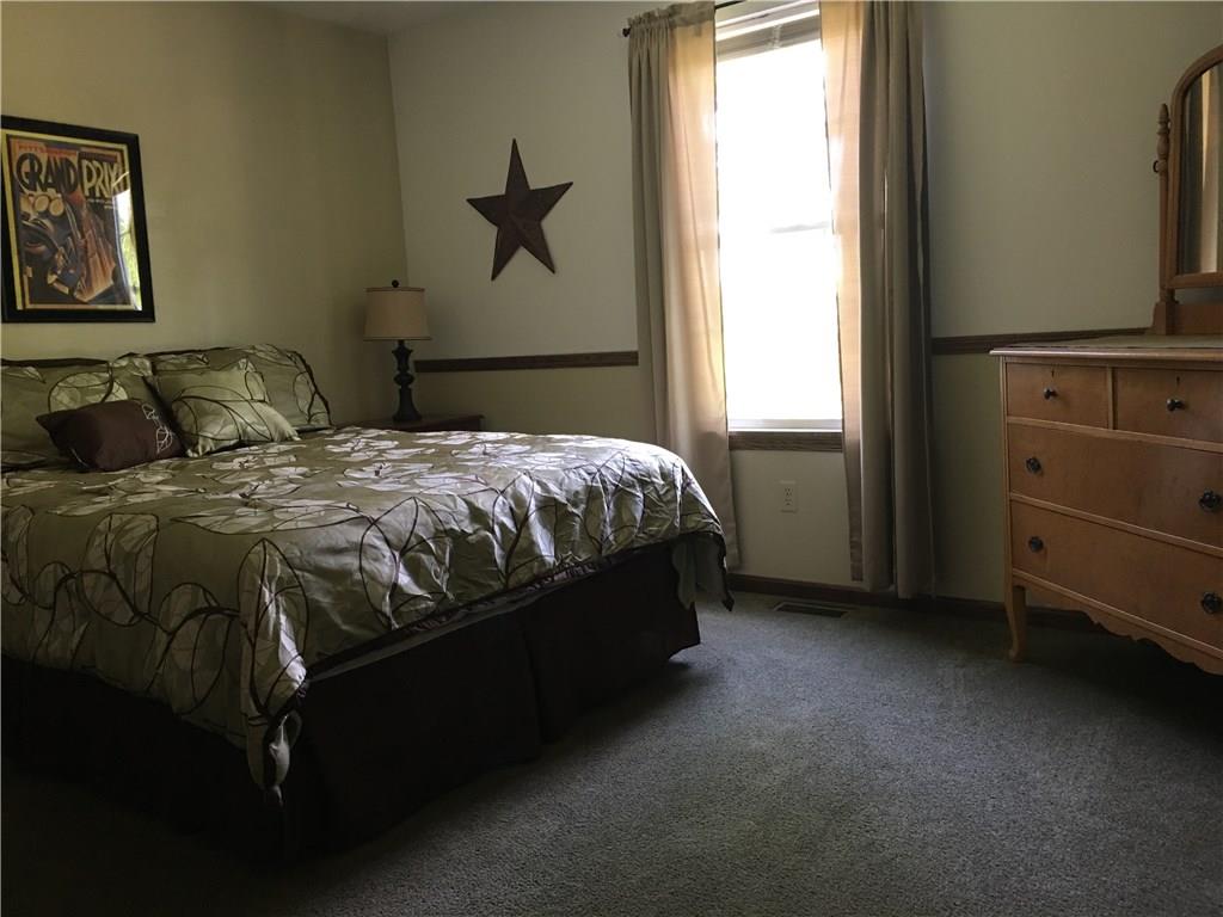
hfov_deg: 61.7
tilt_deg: -5.9
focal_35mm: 29
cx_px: 612
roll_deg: +3.6
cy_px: 458
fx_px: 1025
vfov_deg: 48.2
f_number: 2.2
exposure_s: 1/15
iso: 64
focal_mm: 4.15
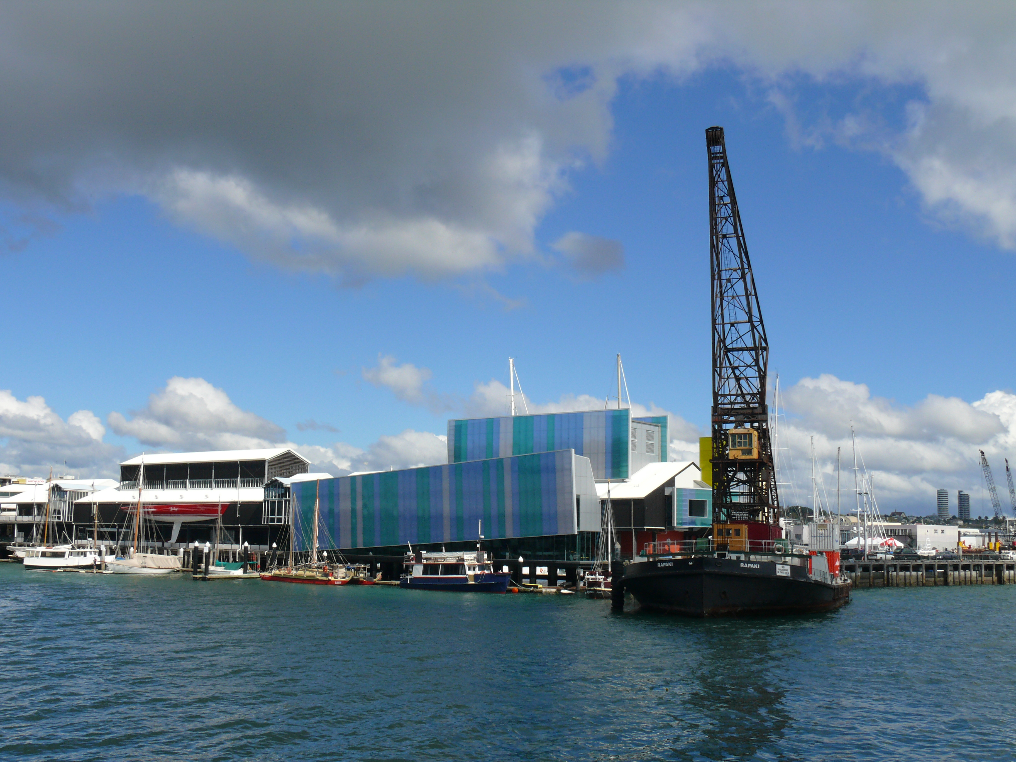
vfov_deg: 35.1
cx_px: 508
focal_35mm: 41
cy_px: 381
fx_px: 1203
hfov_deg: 45.8
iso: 100
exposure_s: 1/500
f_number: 8
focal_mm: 8.7
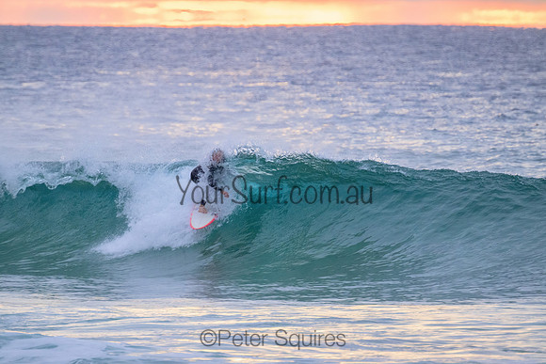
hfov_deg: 2.6
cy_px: 182
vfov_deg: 1.7
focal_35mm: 800
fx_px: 12136
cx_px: 273
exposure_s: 1/125
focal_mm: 800
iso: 4500
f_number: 11
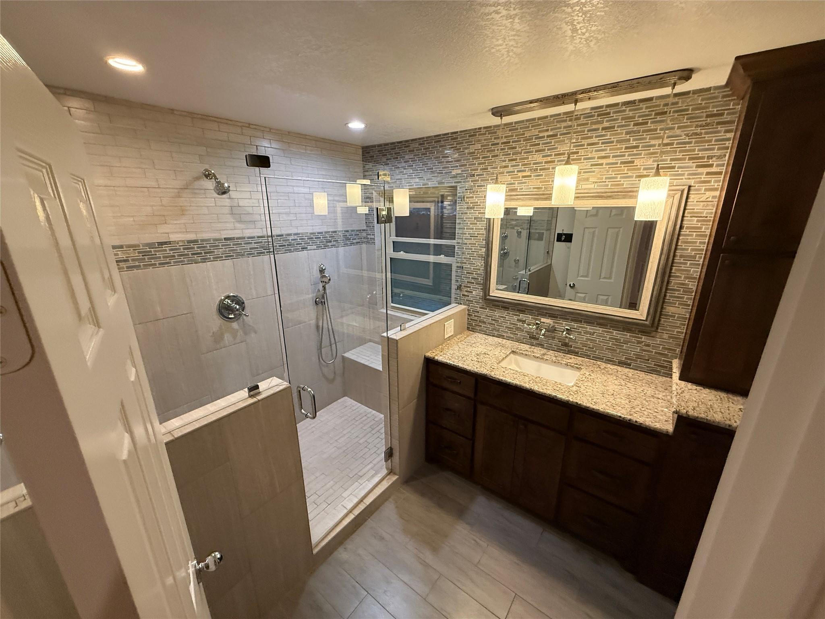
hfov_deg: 102.1
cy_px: 310
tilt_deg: -17.0
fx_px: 334
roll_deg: -0.5
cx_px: 412
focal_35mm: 14
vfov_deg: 85.7
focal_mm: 2.22
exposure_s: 1/120
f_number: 2.2
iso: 500
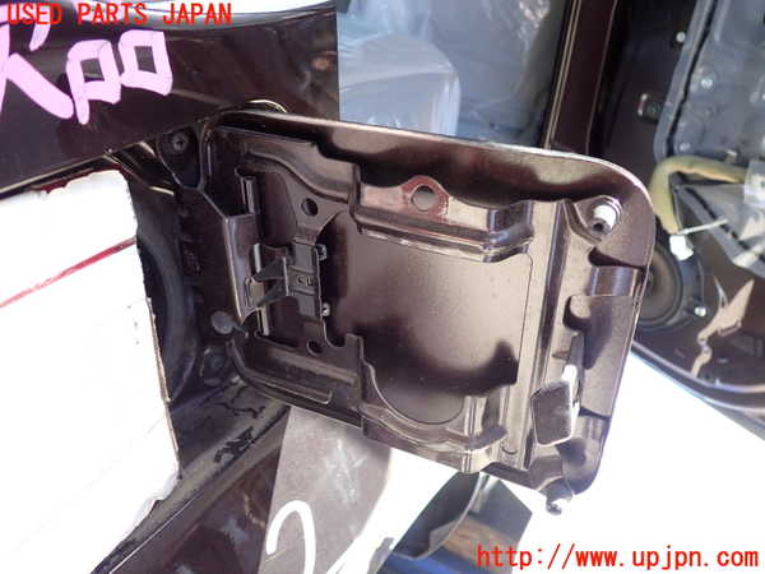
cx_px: 382
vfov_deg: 46.8
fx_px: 663
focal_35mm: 30
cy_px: 287
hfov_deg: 60.0
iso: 200
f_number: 2.3
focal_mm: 5.4
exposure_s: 1/60
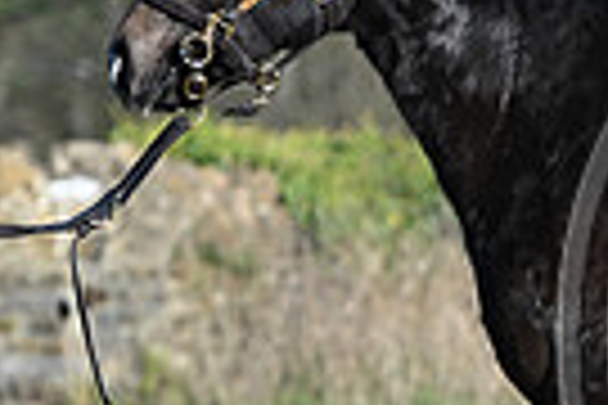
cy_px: 272
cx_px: 973
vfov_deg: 2.4
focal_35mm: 581
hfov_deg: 3.5
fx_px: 9812
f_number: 3.5
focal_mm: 135
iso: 140
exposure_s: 1/1250
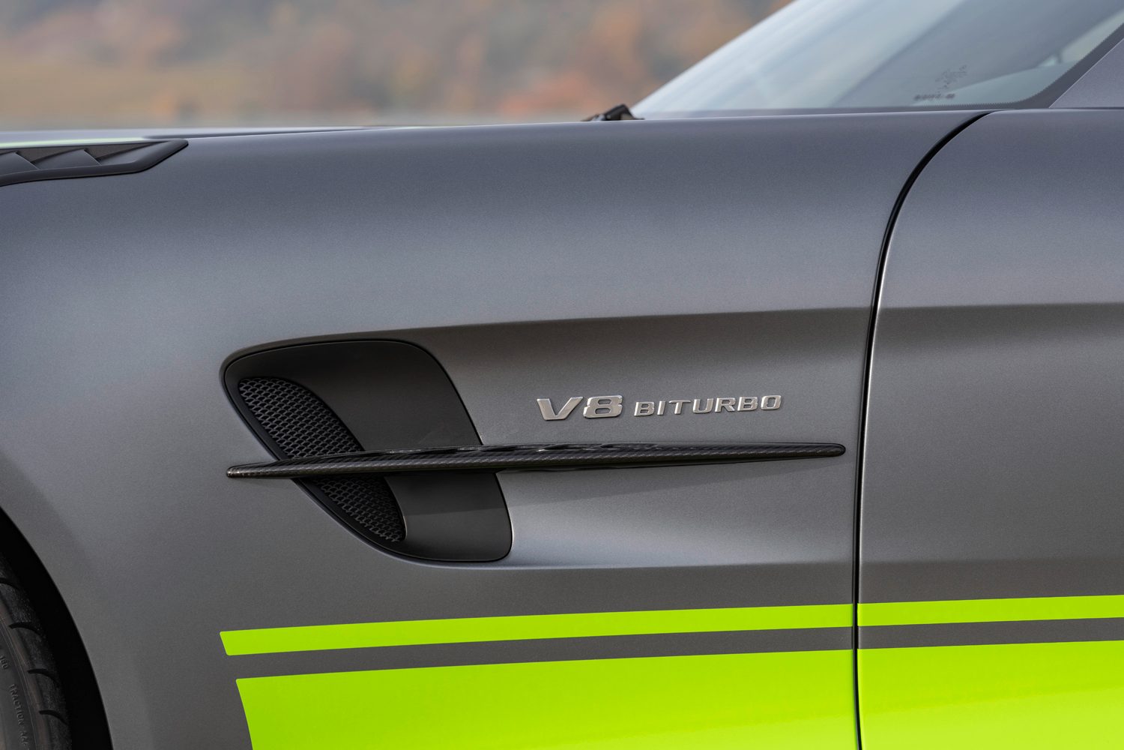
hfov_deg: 12.1
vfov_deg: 8.1
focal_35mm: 170
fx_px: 5307
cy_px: 375
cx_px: 562
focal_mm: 170
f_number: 8
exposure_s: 1/160
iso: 100
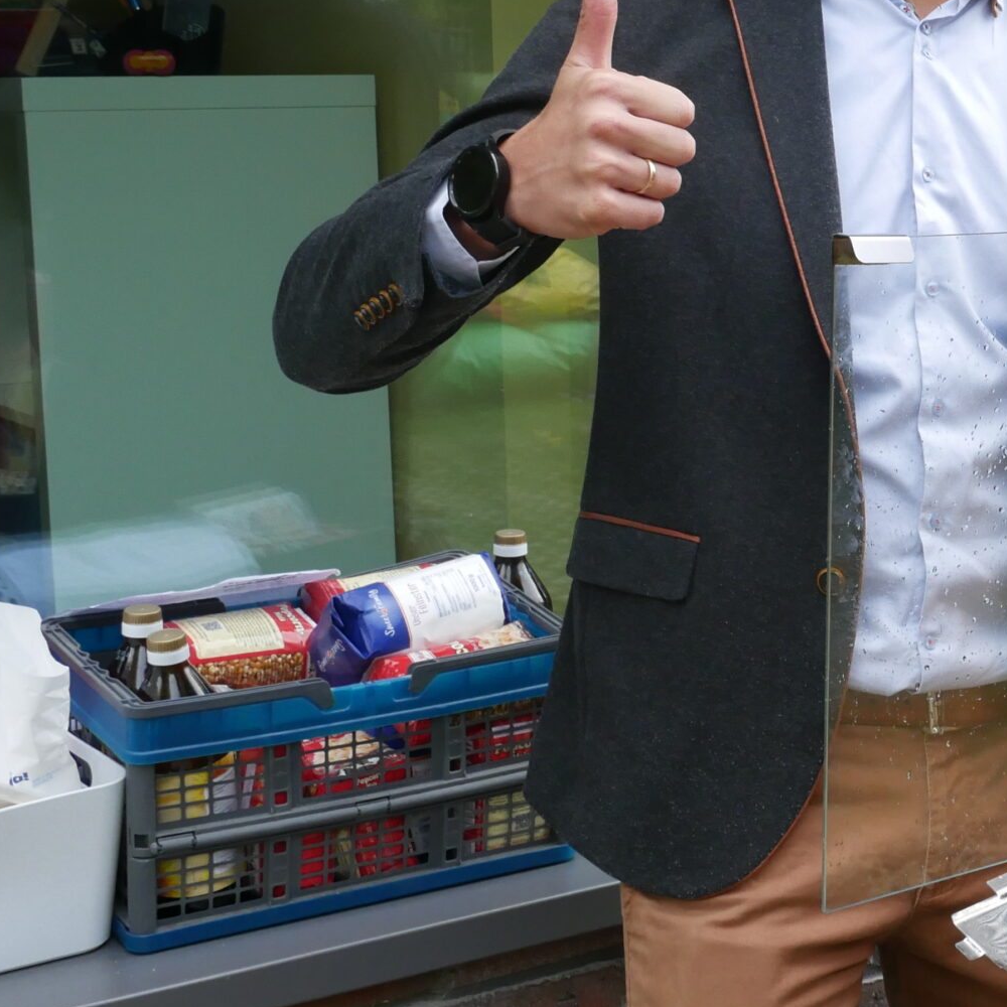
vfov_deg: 22.4
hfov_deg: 20.8
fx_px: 2534
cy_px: 351
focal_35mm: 77
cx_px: 1246
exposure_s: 1/60
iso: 800
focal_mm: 17
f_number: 8
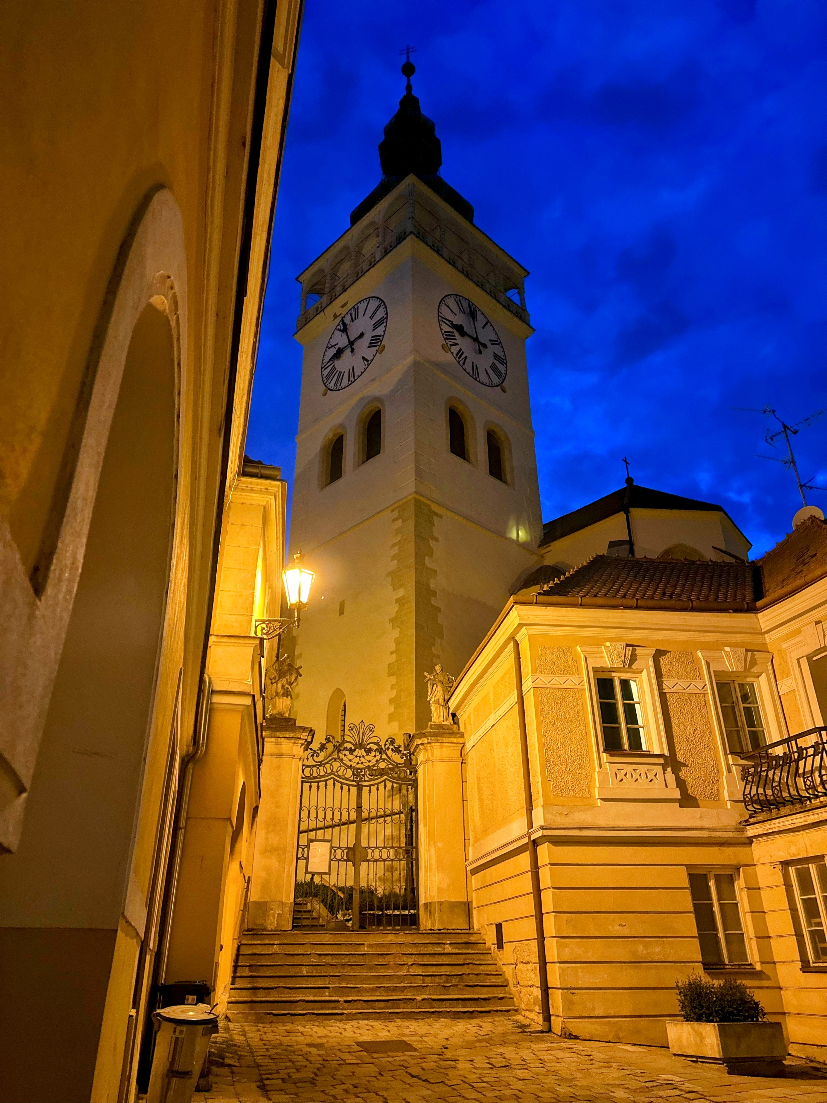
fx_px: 765
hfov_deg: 56.8
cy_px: 552
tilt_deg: +28.4
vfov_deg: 71.6
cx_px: 414
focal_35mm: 24
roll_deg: +0.0
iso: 1600
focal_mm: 6.86
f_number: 1.78
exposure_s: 1/25
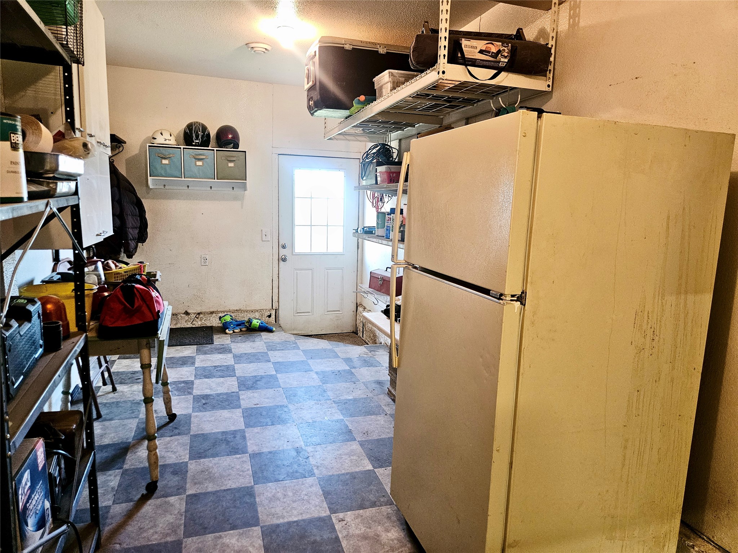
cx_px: 369
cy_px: 276
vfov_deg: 58.9
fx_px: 490
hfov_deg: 73.9
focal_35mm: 23
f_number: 1.8
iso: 500
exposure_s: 1/120
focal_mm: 5.4
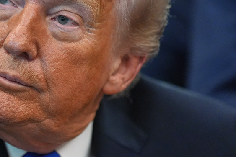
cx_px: 50
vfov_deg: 3.8
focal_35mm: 364
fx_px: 2385
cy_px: 34
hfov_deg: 5.7
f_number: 2.8
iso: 4000
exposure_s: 1/400
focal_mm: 200
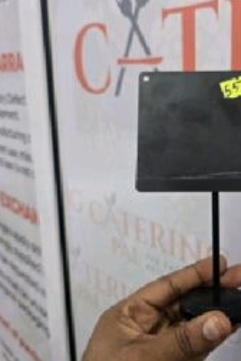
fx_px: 382
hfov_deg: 33.6
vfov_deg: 50.7
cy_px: 168
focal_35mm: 38
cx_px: 205
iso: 500
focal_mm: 6.3
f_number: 1.7
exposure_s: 1/101
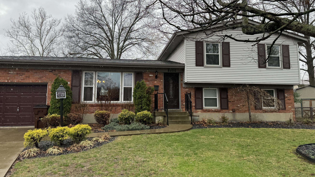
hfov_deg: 69.8
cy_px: 84
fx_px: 226
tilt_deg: +5.9
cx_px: 162
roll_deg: -0.2
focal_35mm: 27
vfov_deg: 42.9
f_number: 1.78
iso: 80
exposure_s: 1/495
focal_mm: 6.86
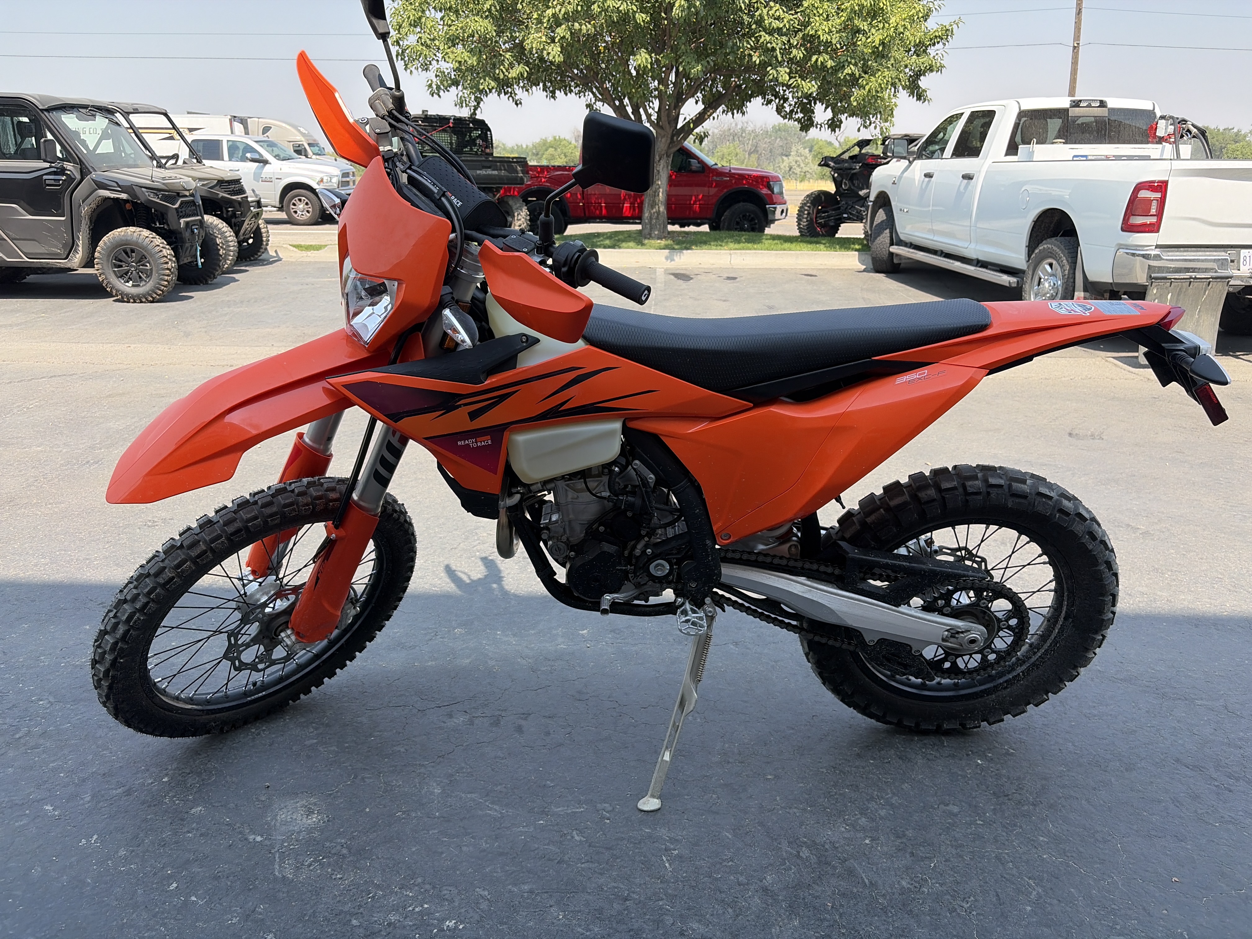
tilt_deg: -17.4
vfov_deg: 53.1
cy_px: 470
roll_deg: -0.1
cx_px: 626
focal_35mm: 26
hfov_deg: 67.3
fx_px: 940
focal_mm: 5.96
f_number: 1.6
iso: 50
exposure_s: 1/1239
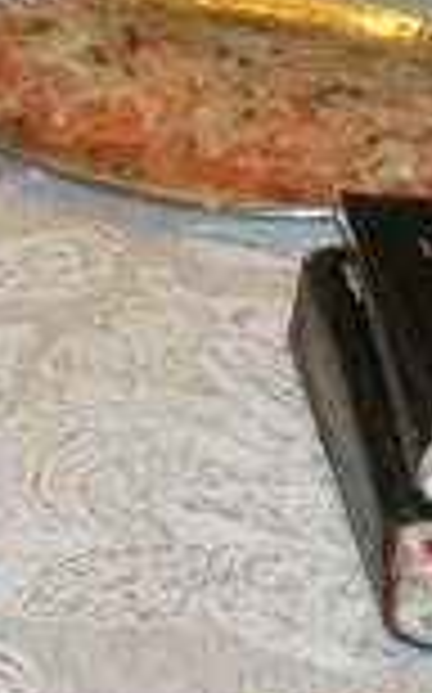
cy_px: -482
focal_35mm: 149
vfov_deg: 13.0
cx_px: 171
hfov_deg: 8.8
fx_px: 2812
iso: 115
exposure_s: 1/30
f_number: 3.5
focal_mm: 6.3
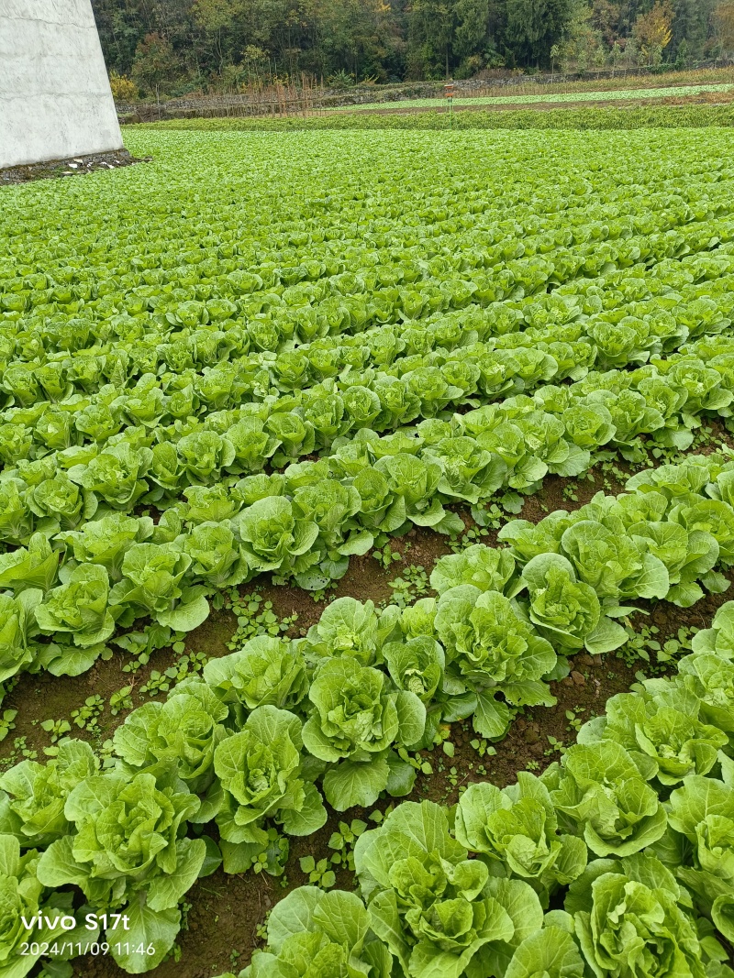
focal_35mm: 23
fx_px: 650
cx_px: 367
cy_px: 489
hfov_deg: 58.9
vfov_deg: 73.9
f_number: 1.88
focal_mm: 5.5
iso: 50
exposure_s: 1/206
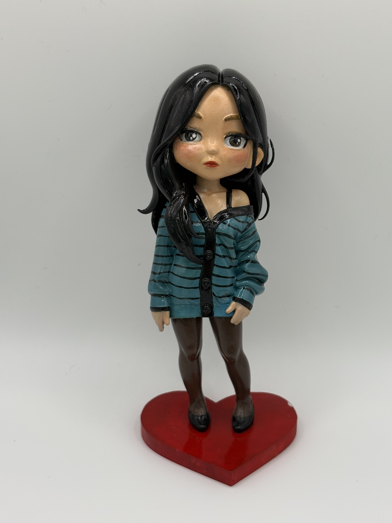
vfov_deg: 36.8
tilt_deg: -24.9
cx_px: 196
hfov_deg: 28.0
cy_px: 262
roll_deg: +0.0
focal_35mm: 52
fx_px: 785
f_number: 1.6
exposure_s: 1/67
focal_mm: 5.96
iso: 50
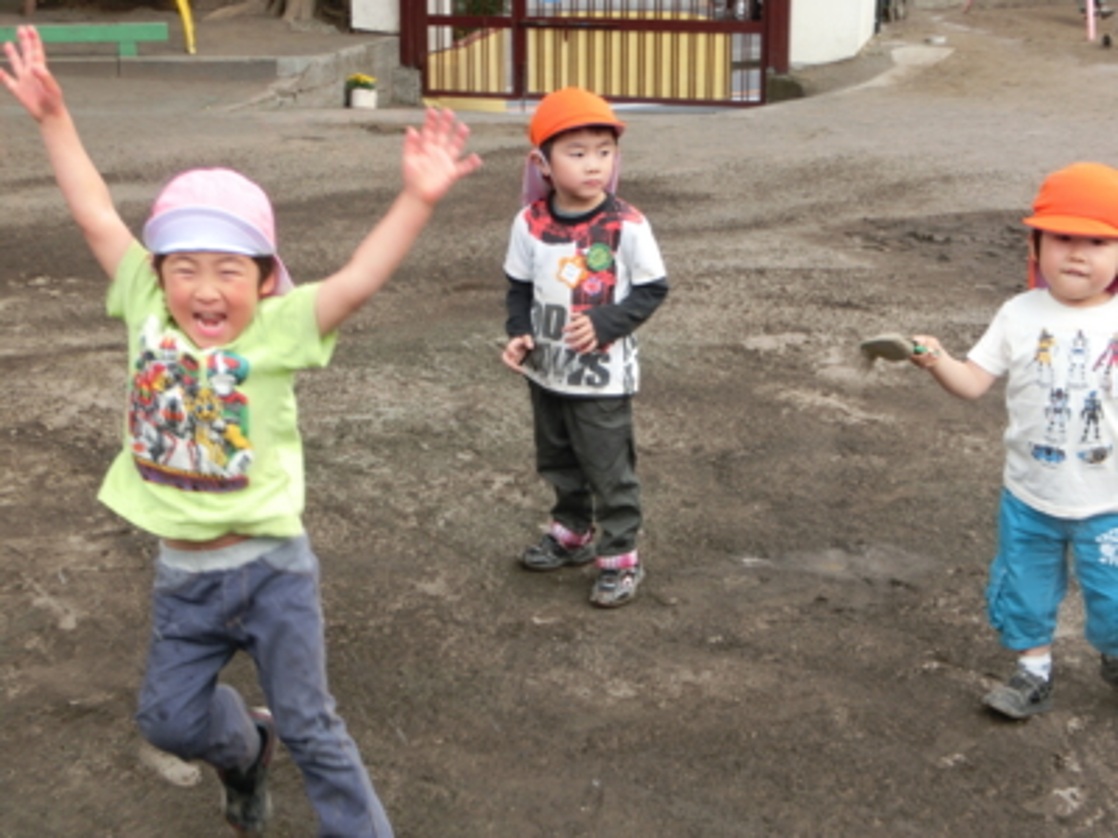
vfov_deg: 28.0
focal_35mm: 52
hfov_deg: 36.8
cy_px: 419
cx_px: 559
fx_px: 1679
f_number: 4.3
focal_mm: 9.16
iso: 125
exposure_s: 1/250
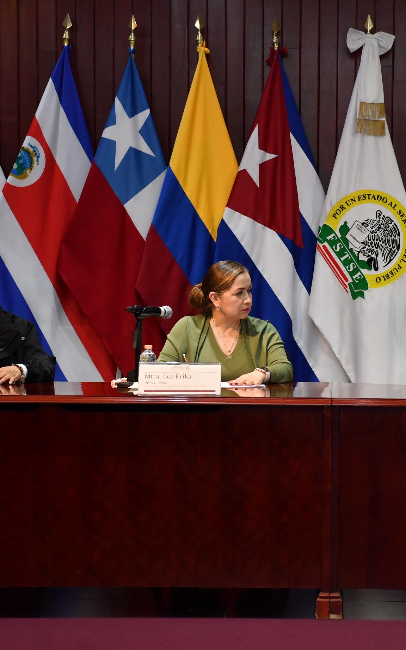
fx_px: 1717
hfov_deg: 13.4
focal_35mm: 97
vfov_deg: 21.4
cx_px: 319
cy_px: 325
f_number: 5.6
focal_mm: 42
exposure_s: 1/100
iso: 1250
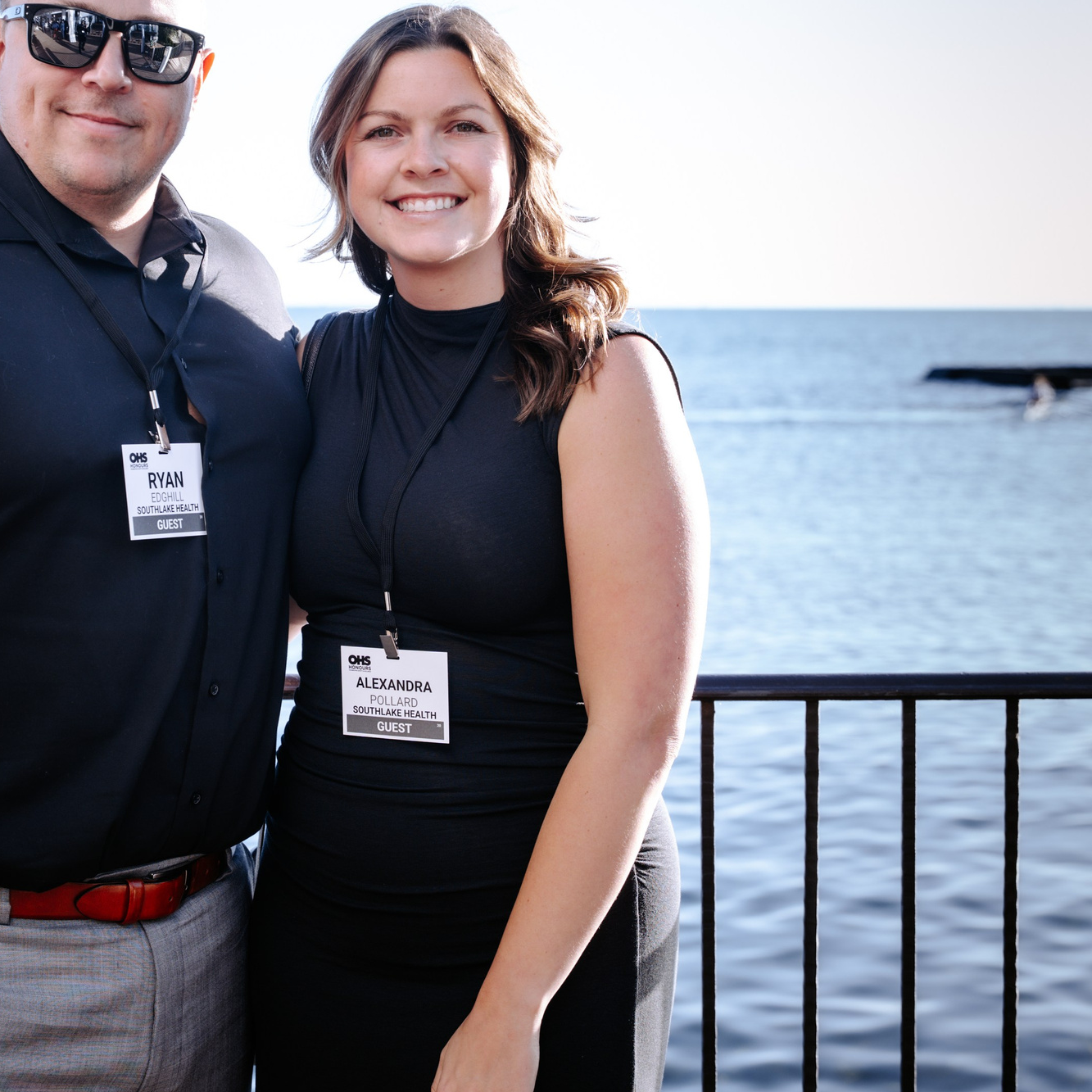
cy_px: 494
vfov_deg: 23.7
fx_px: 2605
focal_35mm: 73
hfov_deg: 23.6
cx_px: 364
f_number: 4
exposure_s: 1/200
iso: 64
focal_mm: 43.9
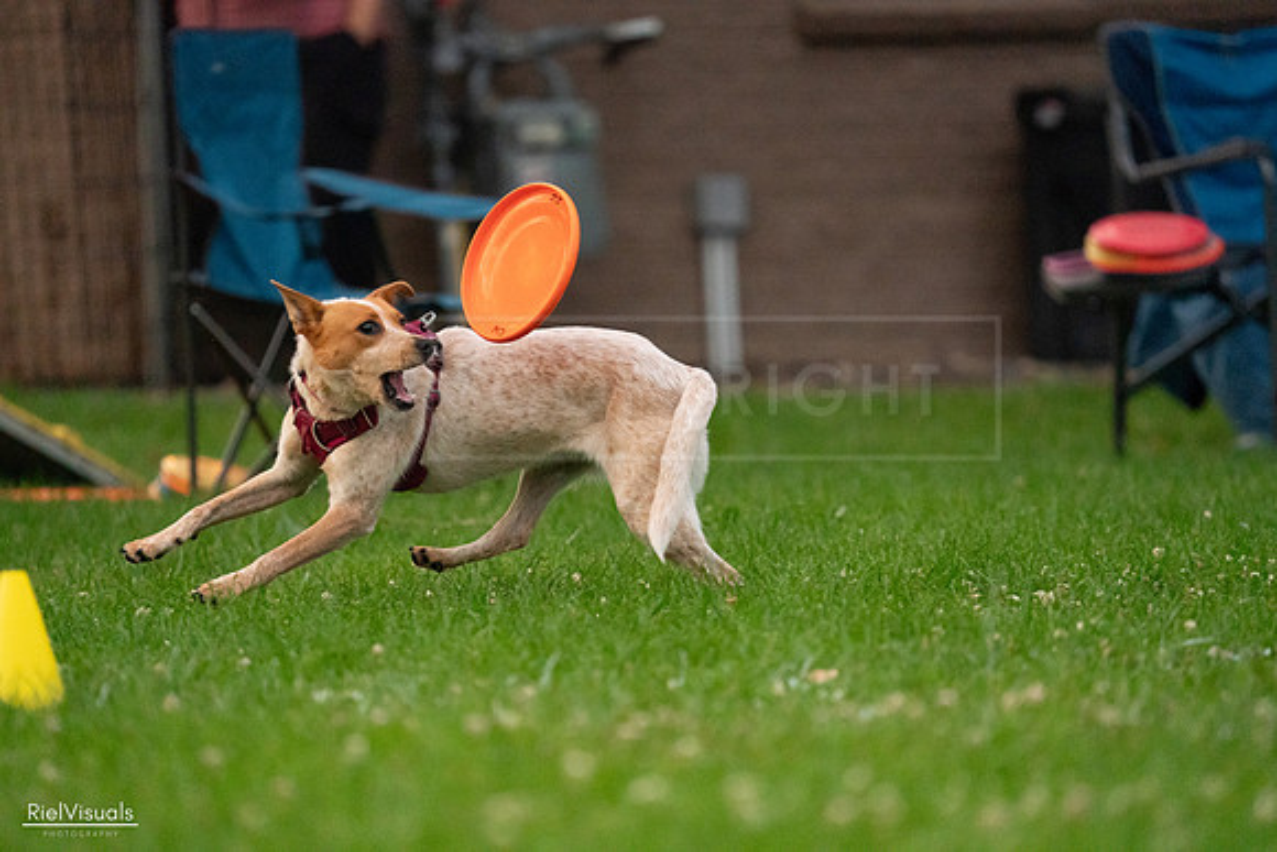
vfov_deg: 2.8
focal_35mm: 496
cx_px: 638
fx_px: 17598
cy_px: 426
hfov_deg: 4.2
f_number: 6.3
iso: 6400
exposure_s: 1/2000
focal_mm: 496
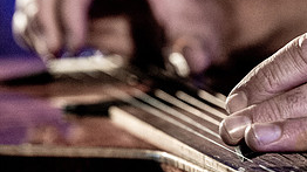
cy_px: 96
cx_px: 284
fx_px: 3490
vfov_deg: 2.8
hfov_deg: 5.0
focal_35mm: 429
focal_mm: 185
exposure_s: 1/1000
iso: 6400
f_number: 5.6
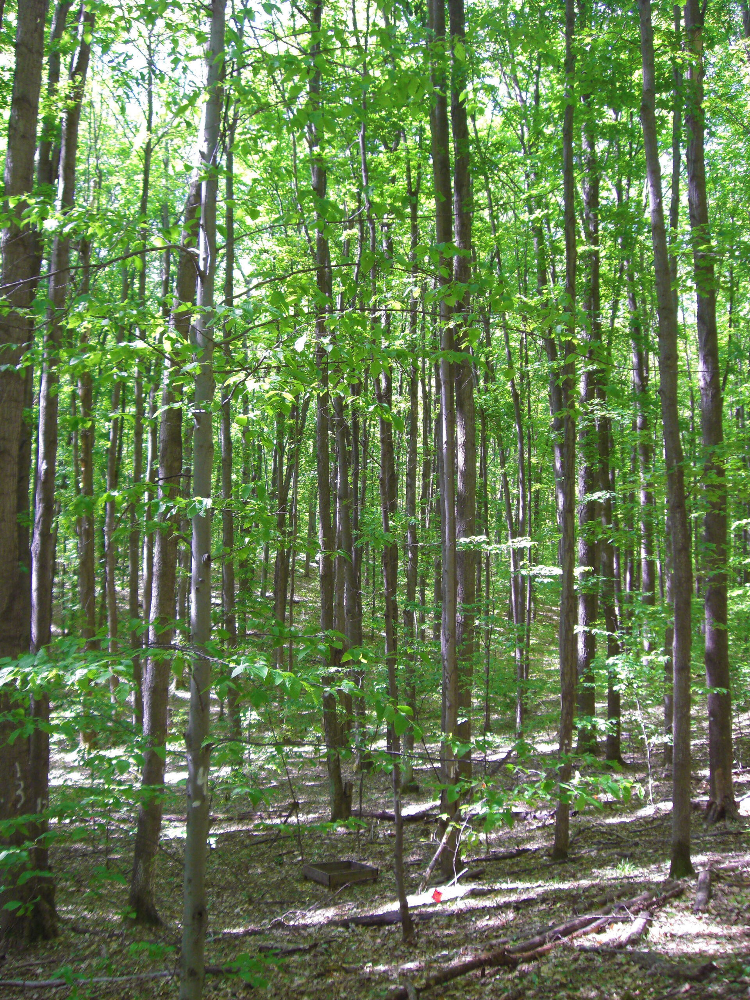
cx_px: 375
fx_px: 1098
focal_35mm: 38
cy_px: 500
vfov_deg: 49.0
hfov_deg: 37.7
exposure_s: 1/80
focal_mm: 6.2
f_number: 2.7
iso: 100
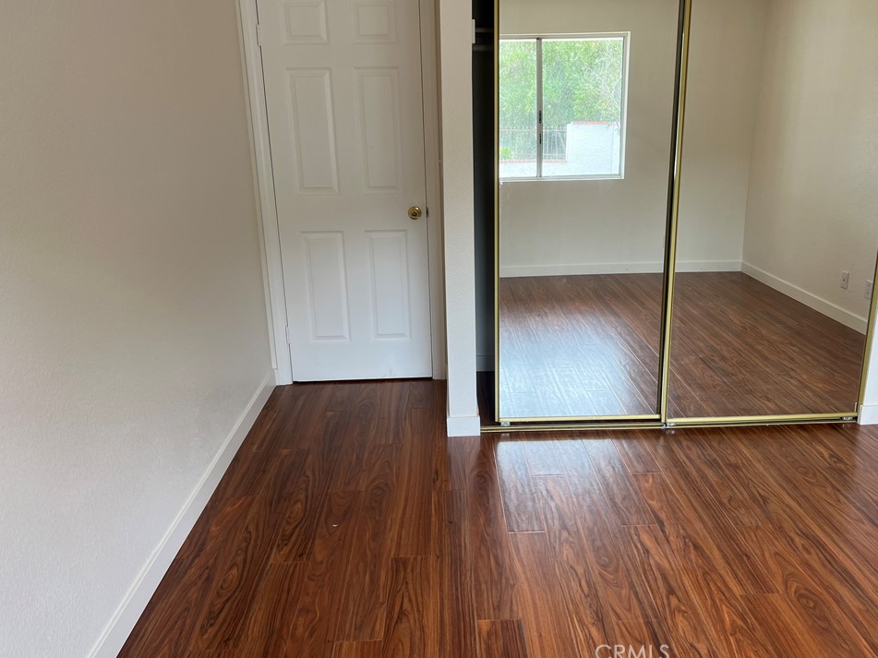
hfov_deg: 63.4
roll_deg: +0.9
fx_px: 710
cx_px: 470
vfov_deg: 49.7
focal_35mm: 28
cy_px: 312
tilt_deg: -15.9
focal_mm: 5.7
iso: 50
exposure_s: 1/155
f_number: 1.5
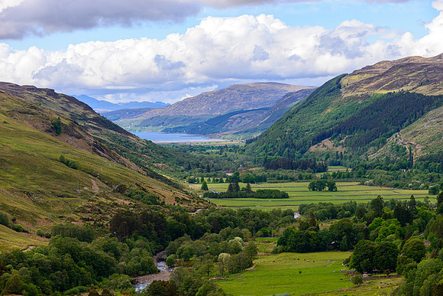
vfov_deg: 14.0
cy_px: 148
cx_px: 222
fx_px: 1206
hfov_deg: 20.8
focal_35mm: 98
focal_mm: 98
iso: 220
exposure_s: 1/400
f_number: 7.1
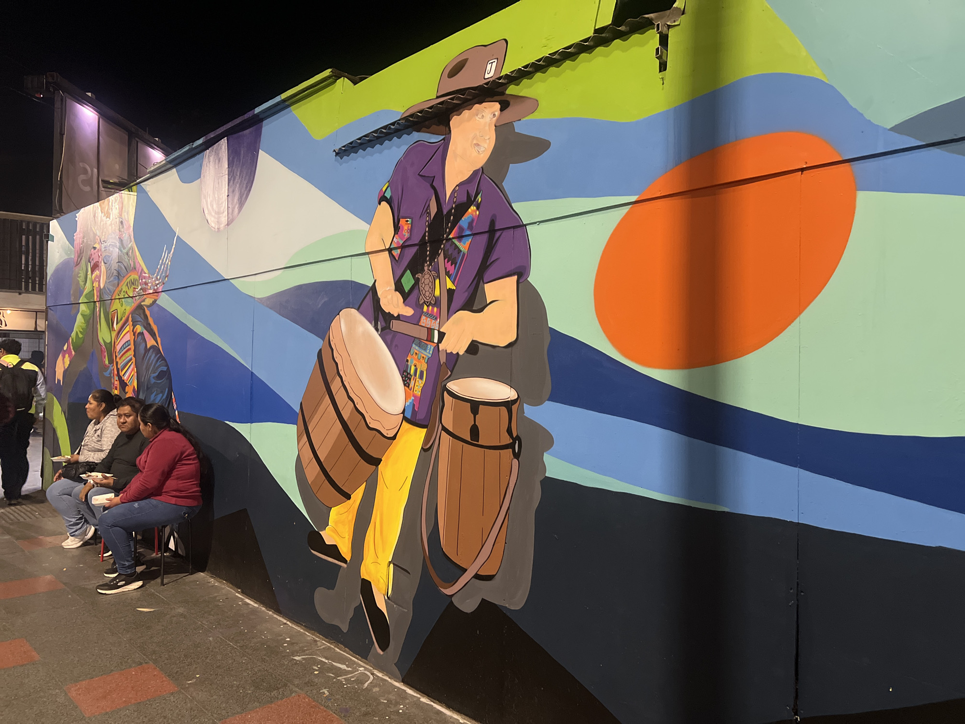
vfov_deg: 53.1
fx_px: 725
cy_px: 362
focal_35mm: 26
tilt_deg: +0.8
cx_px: 482
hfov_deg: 67.3
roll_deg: -1.3
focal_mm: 5.7
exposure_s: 1/50
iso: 500
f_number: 1.5
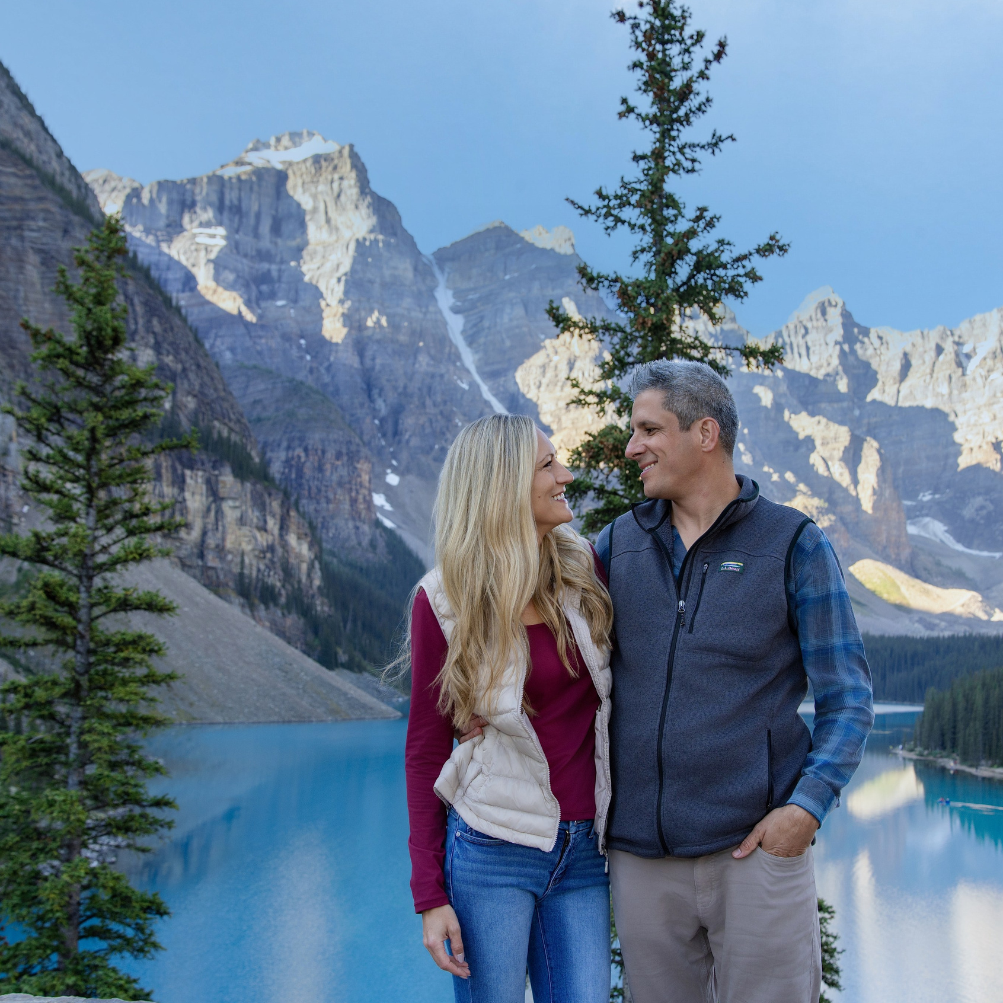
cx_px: 598
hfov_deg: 45.8
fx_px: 1180
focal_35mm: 36
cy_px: 502
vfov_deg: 46.0
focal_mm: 28
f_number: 5
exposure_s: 1/125
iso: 160
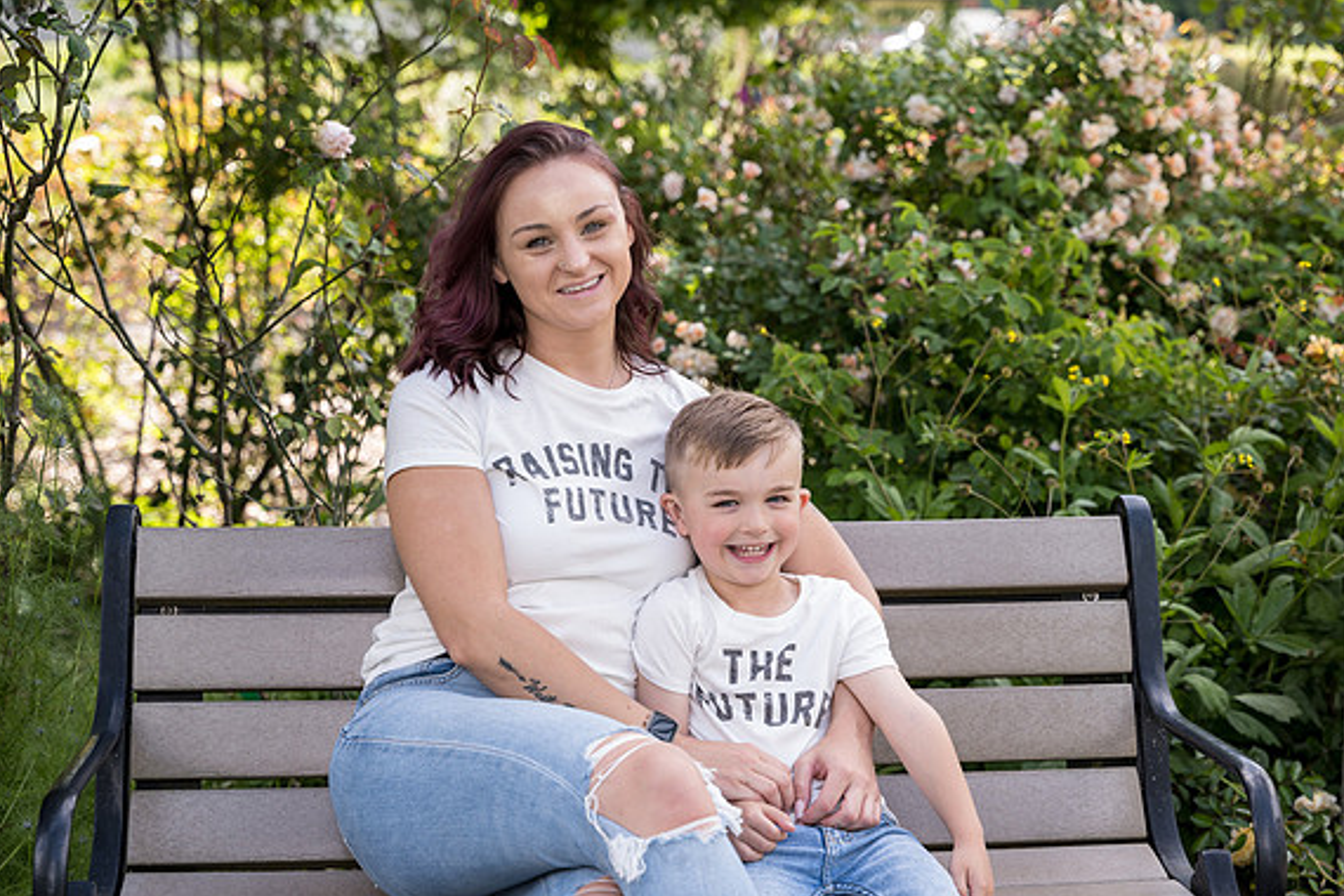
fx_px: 2202
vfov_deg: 23.0
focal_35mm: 59
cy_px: 454
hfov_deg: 33.9
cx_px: 670
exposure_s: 1/400
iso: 320
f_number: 4
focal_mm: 58
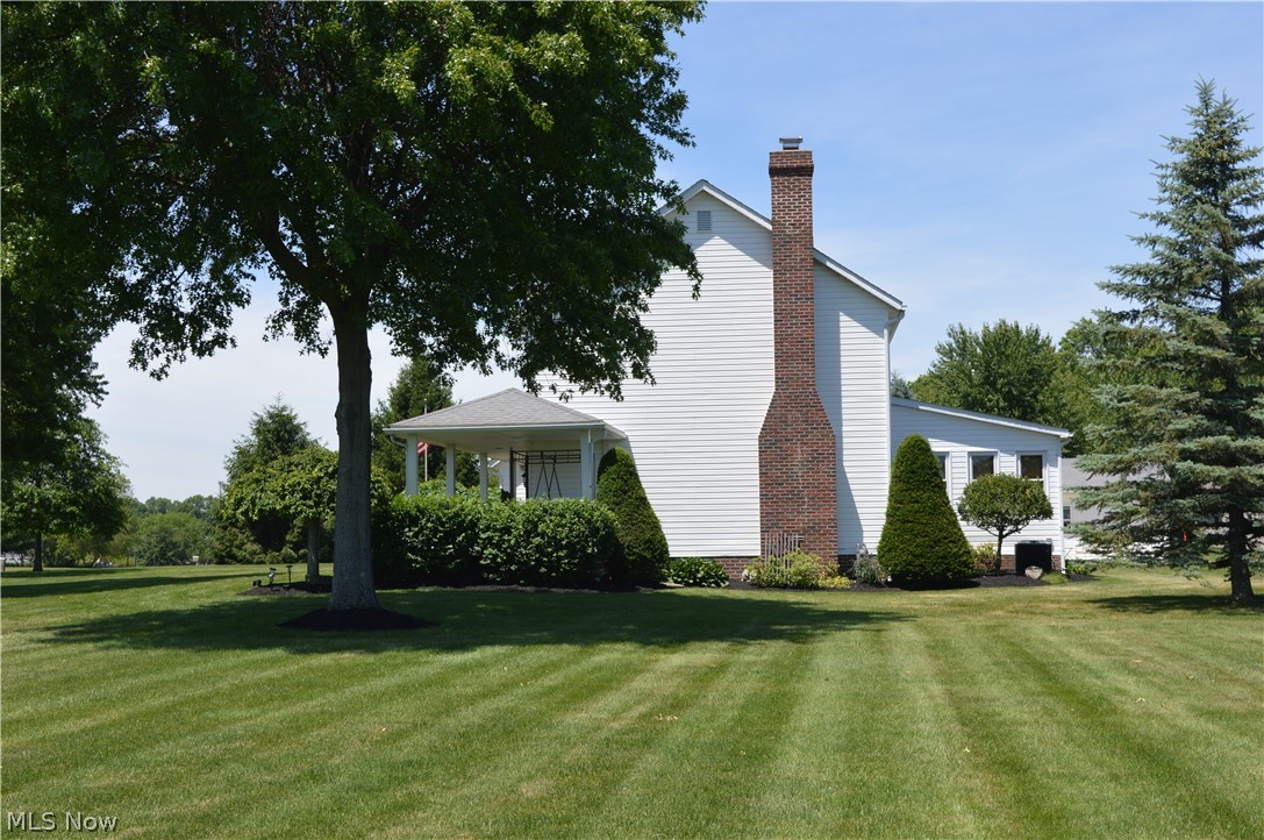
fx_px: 1631
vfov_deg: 28.9
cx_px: 632
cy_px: 420
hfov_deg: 42.4
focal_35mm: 46
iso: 100
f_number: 8
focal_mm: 31
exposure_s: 1/250
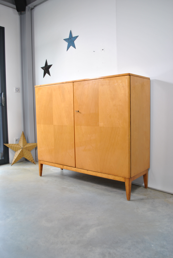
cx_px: 86
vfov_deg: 61.9
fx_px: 216
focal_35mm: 30
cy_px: 129
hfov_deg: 43.7
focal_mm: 20
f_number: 4.5
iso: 200
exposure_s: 1/40
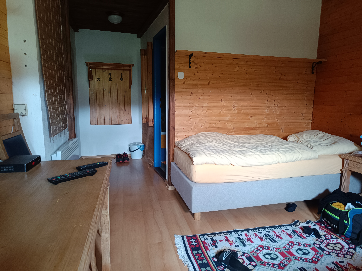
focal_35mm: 24
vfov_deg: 56.8
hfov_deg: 71.6
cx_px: 181
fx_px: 251
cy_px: 136
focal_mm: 5.59
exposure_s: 1/33.3
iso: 673
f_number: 1.88
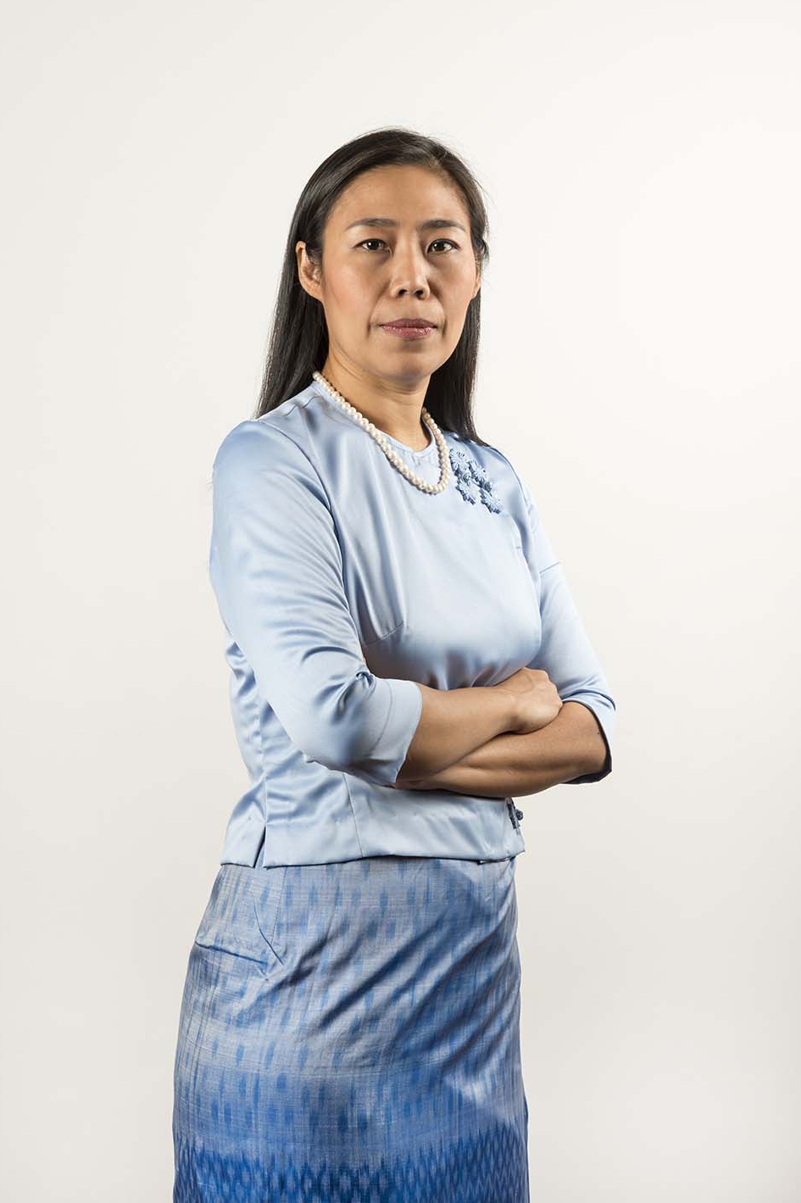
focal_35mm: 63
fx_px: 2104
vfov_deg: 31.9
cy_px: 607
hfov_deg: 21.6
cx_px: 396
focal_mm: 62
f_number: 13
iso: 200
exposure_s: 1/160
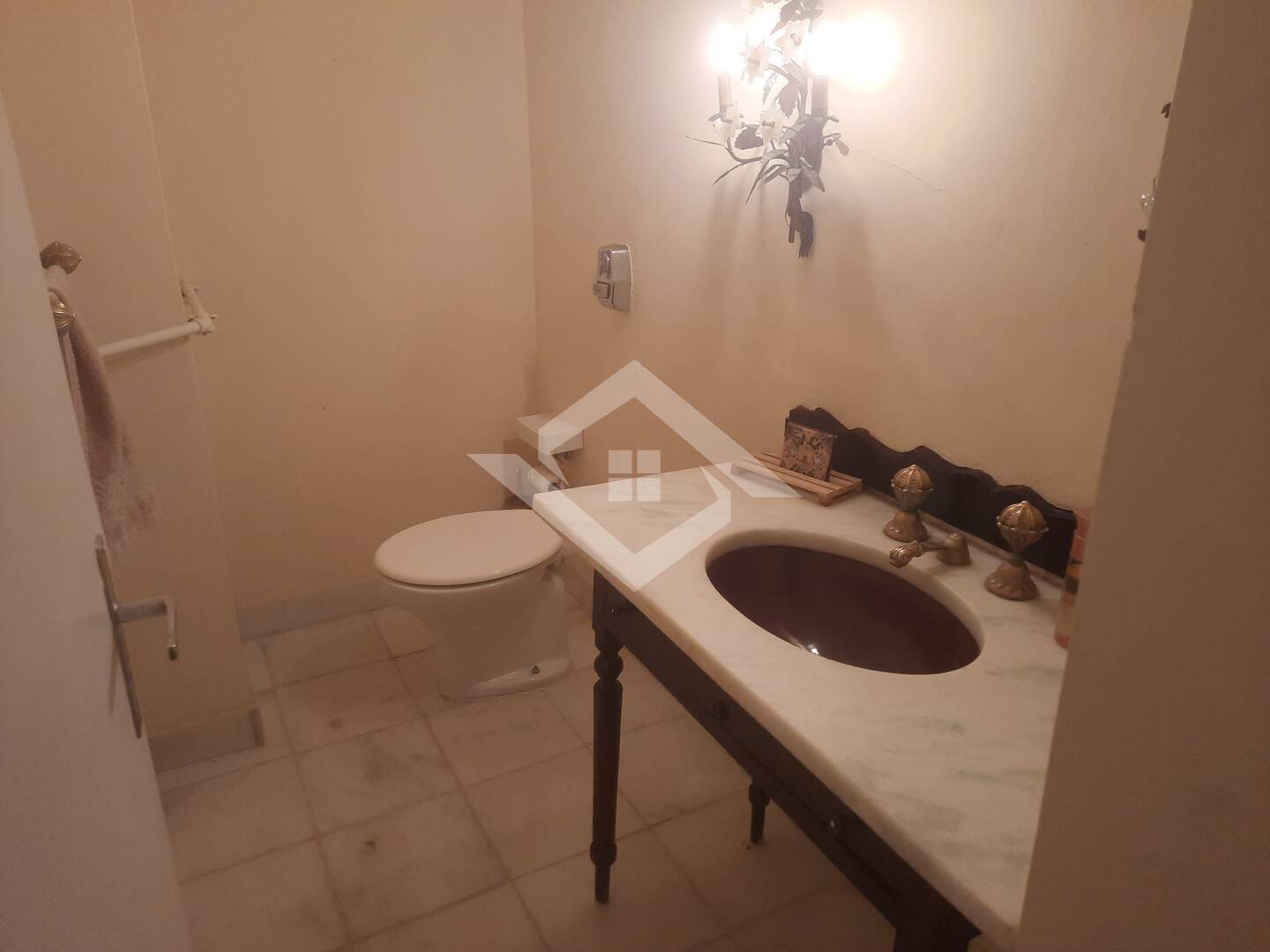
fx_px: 917
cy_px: 476
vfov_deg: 54.9
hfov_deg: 69.4
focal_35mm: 25
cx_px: 635
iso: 320
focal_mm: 4.6
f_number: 2
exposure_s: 1/60
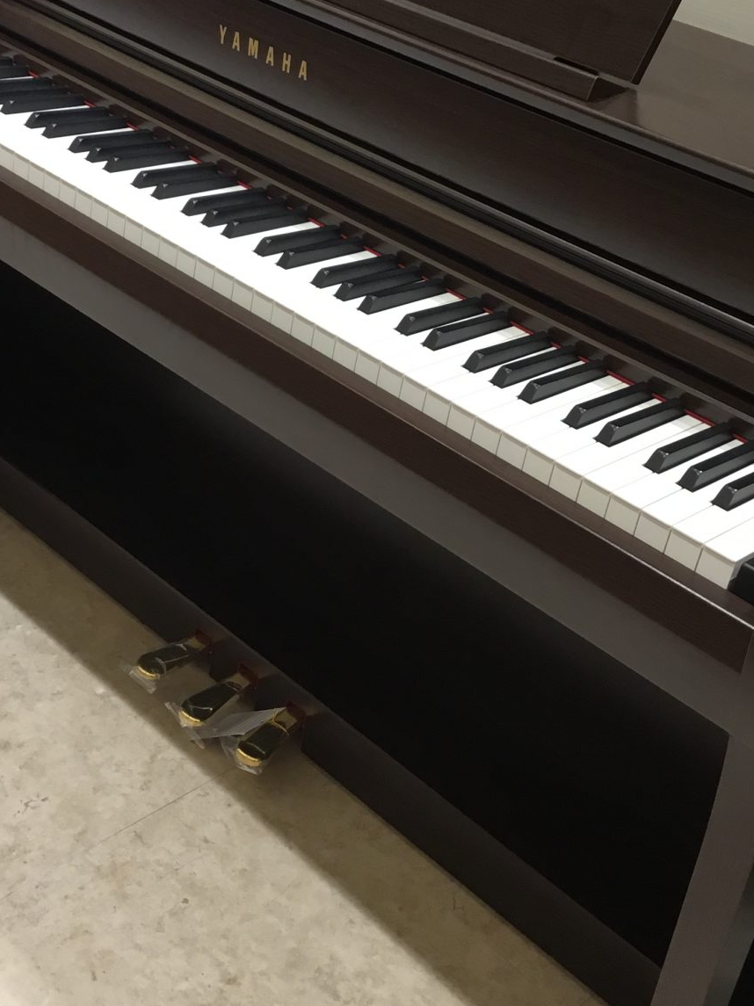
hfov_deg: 27.9
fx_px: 1511
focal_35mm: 52
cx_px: 272
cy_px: 427
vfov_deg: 36.8
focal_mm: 3.3
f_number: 2.4
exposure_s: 1/30
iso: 50
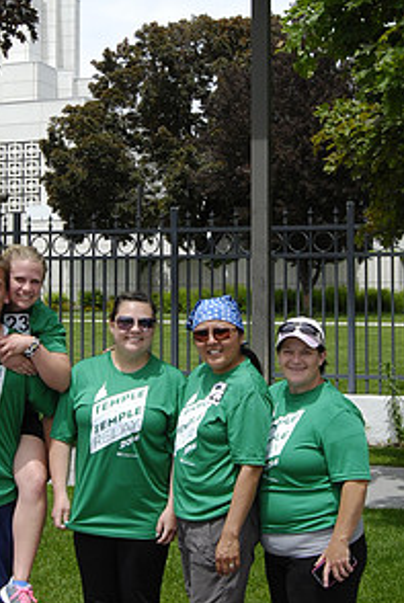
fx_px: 1140
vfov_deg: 29.6
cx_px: 168
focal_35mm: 68
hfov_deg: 20.1
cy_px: 250
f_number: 10
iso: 400
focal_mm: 23
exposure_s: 1/640
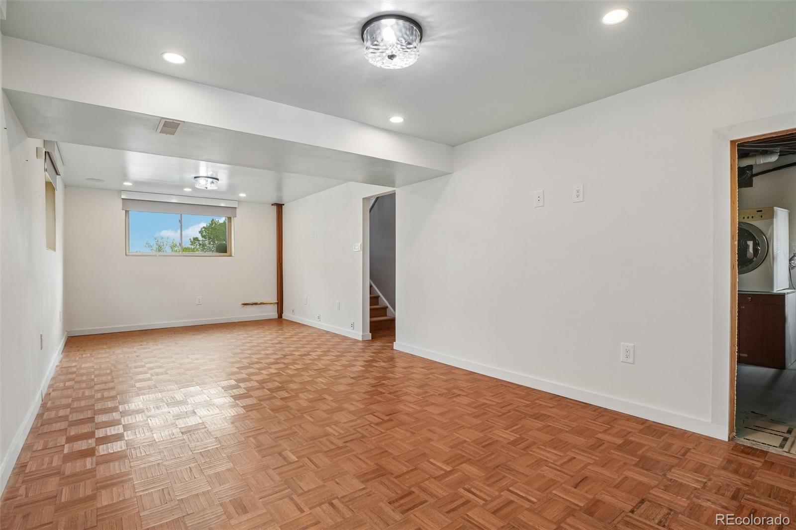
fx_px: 365
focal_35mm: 16
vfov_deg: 72.0
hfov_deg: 95.0
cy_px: 265
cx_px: 398
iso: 250
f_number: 8
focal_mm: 11
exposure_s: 1/30
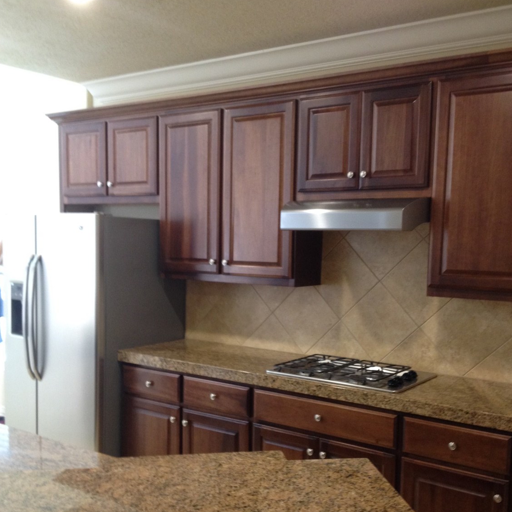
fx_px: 703
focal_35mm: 42
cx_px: 254
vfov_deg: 39.8
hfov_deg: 40.0
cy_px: 313
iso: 160
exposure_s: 1/20
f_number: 2.4
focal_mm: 4.28
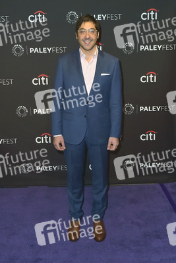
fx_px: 227
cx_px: 88
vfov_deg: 60.3
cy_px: 132
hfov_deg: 42.4
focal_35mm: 31
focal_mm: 31
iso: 500
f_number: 6.3
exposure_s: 1/320
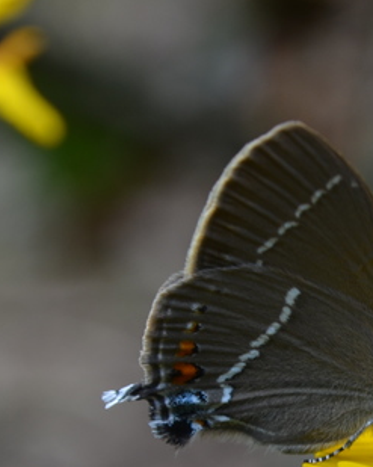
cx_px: 370
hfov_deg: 6.4
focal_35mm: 241
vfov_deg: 8.0
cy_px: 396
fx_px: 3334
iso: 160
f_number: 8
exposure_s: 1/60
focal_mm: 55
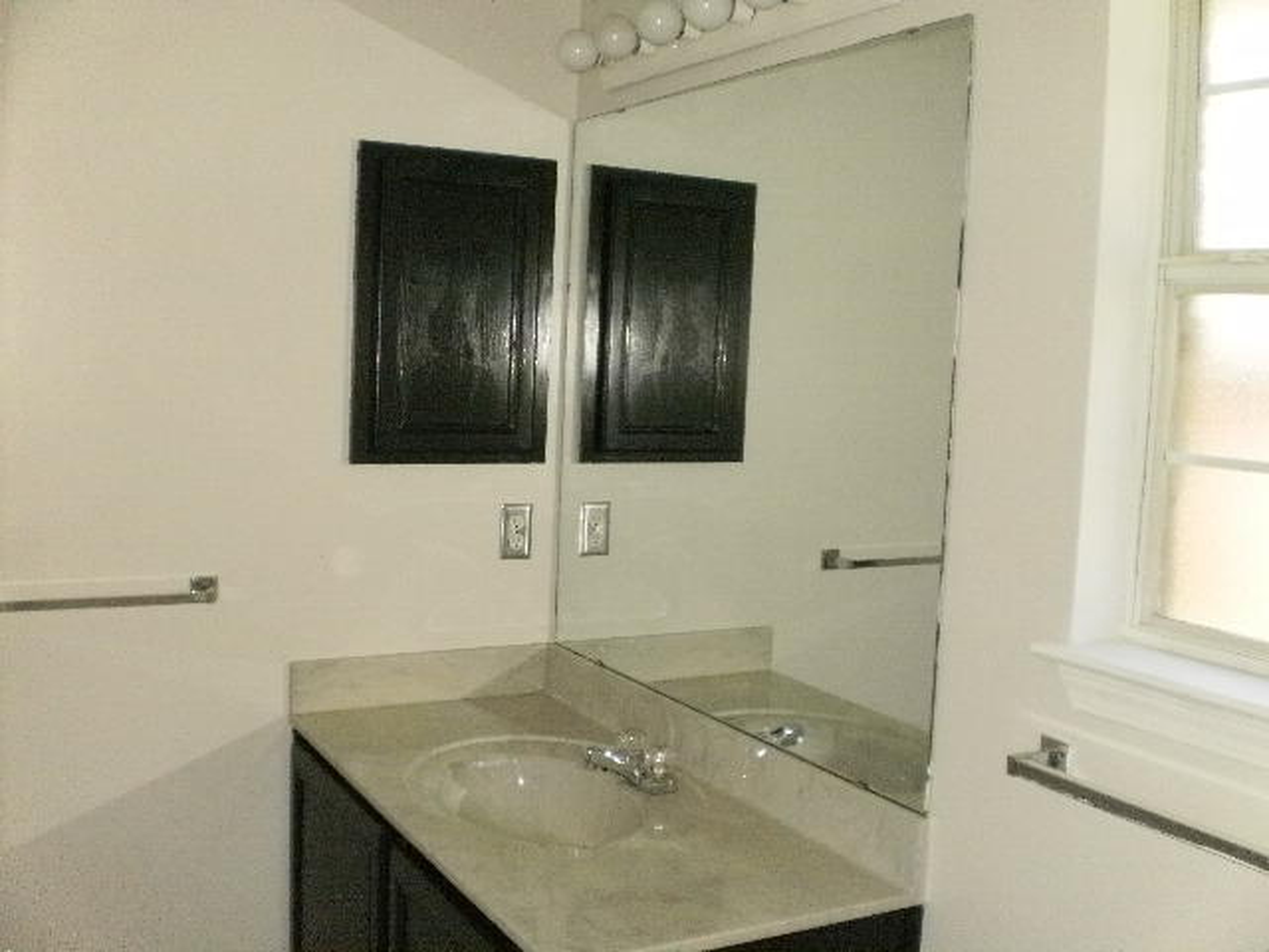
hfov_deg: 49.0
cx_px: 634
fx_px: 1393
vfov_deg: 37.7
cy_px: 476
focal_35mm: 38
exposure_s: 1/250
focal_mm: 6.3
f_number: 3.1
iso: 400
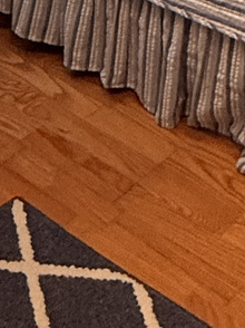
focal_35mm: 103
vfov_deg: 15.2
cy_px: -336
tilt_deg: -8.6
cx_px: 234
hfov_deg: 14.2
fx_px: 973
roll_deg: -1.1
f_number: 2.2
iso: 320
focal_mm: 2.22
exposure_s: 1/60
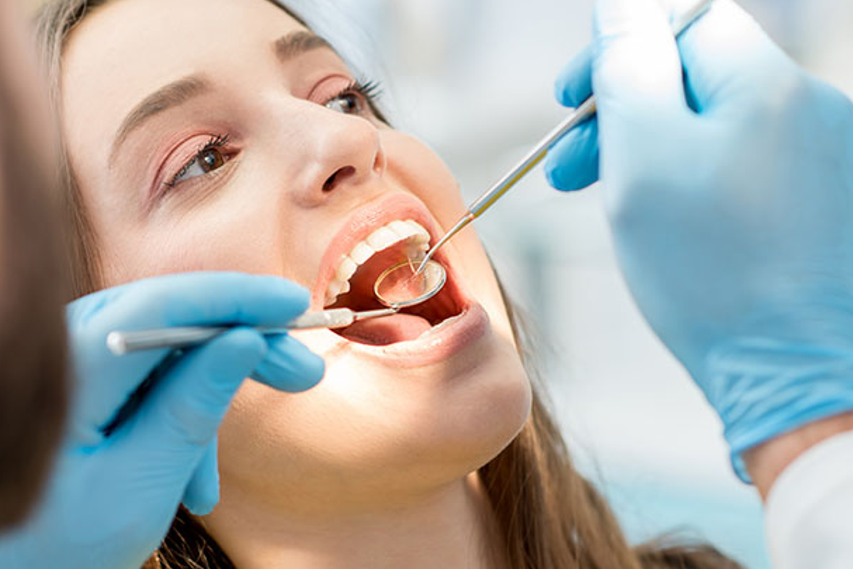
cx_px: 357
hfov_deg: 14.6
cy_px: 308
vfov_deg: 9.8
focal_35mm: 140
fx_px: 3318
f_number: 2.8
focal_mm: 85
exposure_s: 1/200
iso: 200
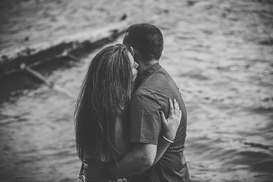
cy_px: 91
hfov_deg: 18.6
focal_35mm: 110
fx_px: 834
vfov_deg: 12.5
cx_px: 136
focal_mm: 110
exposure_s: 1/400
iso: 400
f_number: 2.8
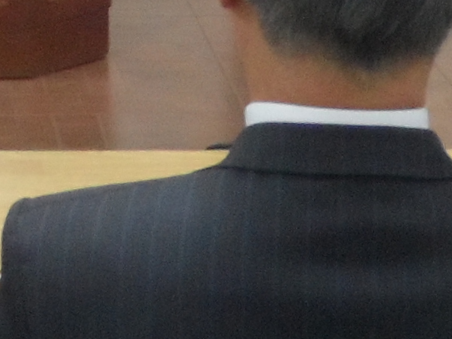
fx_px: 3238
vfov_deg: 5.7
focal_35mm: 248
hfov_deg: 7.9
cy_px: -538
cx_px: -112
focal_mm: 6.8
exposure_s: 1/20
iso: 400
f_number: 3.7
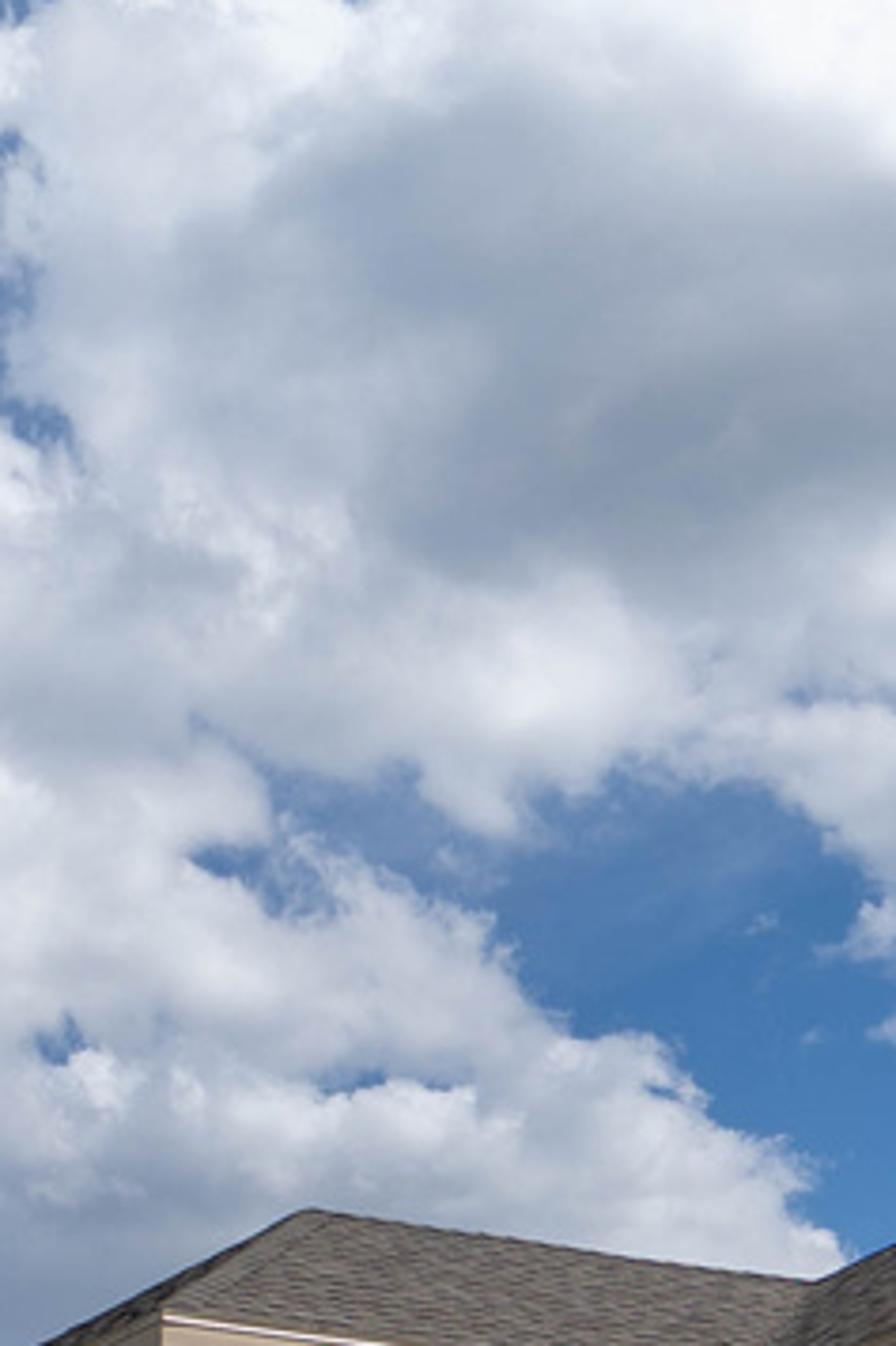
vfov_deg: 13.5
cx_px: -276
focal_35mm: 138
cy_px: 2354
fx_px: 5157
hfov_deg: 9.7
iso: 100
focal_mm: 24
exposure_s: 1/640
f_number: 5
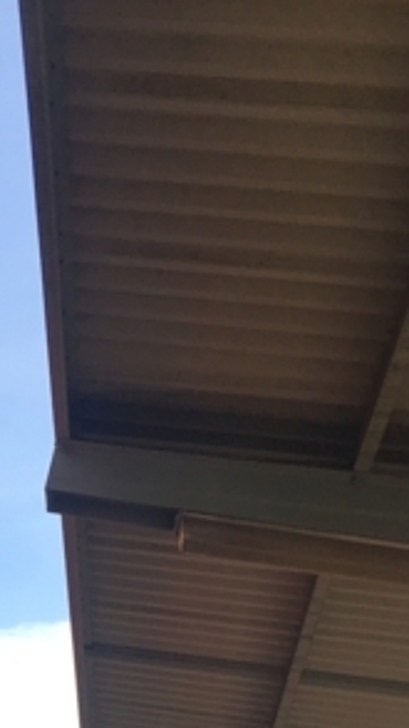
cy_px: 986
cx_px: -491
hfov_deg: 9.9
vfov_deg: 18.0
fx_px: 2124
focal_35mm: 110
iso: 25
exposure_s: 1/705
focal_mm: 4.15
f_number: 2.2
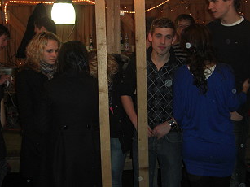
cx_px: 120
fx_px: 433
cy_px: 57
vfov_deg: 24.2
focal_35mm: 60
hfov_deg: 32.2
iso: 200
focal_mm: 7.9
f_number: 2.8
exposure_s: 1/60
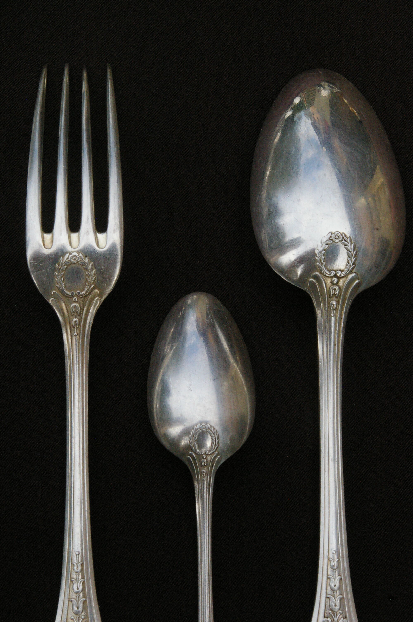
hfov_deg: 34.1
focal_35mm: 39
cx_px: 206
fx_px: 672
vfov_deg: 49.6
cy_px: 311
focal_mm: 26
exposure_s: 1/500
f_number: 13
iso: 1600
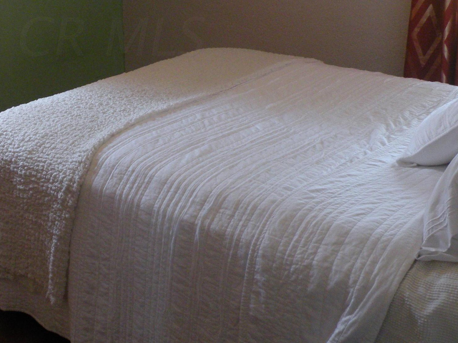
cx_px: 112
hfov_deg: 34.2
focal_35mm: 55
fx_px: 728
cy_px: 37
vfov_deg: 25.8
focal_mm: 4.7
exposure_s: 1/60.5
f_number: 2.8
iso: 201
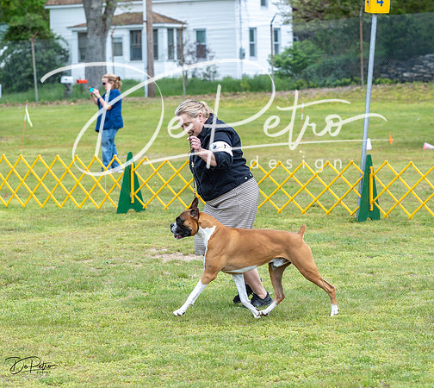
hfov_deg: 13.7
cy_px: 162
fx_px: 1810
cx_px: 199
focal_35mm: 135
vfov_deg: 12.2
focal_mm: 95
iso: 400
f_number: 4.5
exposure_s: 1/1000
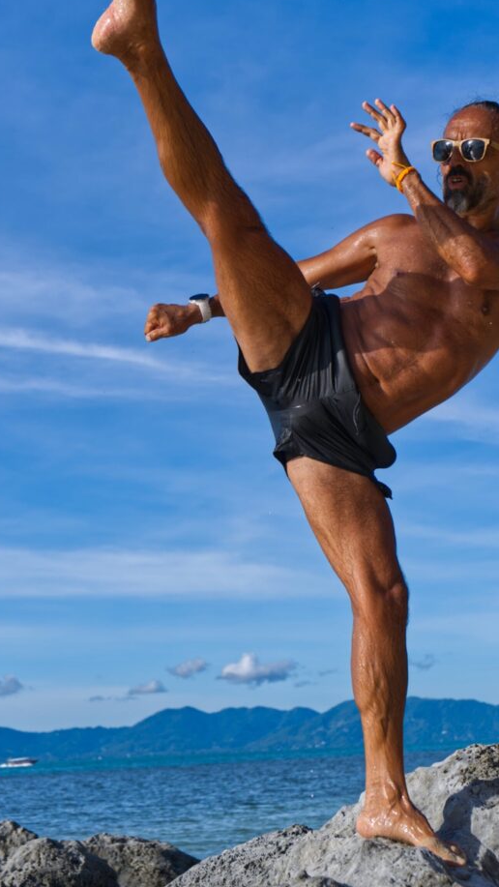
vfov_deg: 37.8
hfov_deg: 21.8
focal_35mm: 55
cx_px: 243
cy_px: 423
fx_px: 1293
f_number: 5.6
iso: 100
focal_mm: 47
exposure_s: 1/800
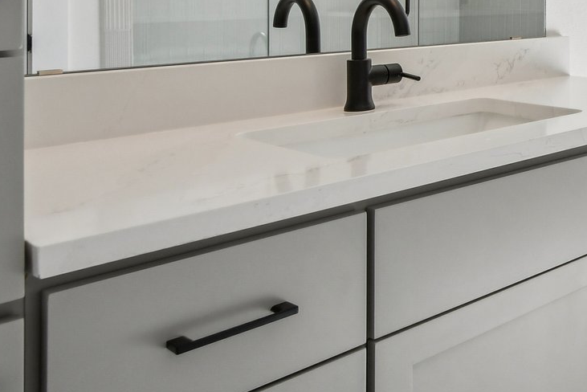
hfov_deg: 32.7
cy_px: -59
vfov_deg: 28.4
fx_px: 685
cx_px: 786
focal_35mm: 42
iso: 400
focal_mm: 10
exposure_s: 1/320
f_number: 8
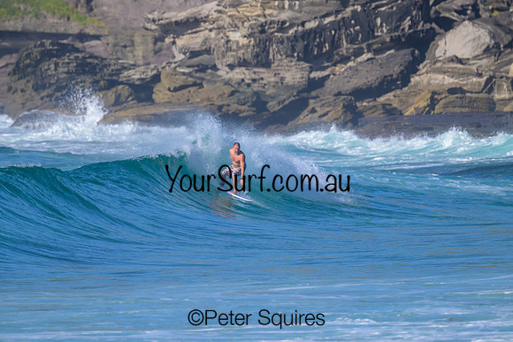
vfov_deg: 1.7
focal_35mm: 800
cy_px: 171
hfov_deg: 2.6
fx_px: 11402
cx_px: 256
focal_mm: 800
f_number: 11
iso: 1000
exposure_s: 1/2000
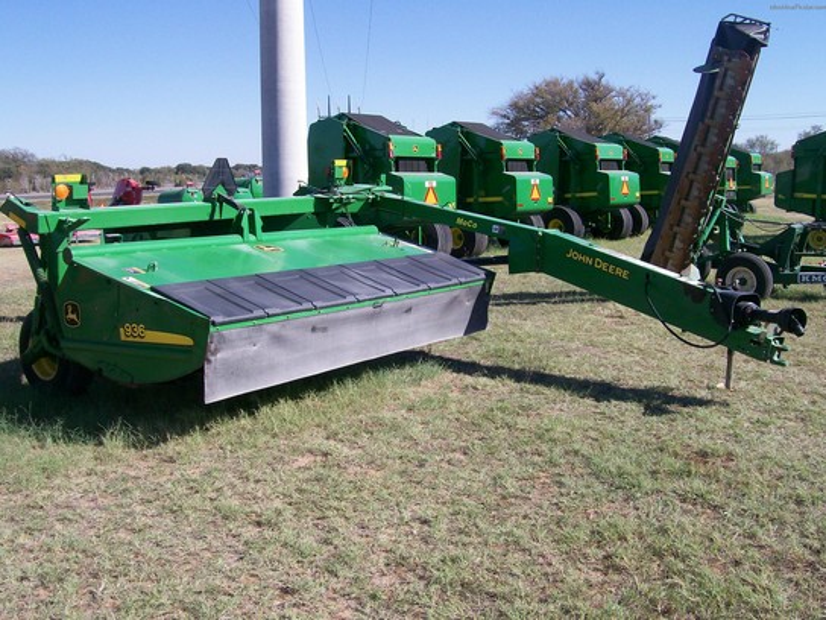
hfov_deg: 51.4
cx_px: 413
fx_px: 859
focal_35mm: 36
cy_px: 310
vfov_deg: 39.7
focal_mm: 6
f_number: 4.8
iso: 80
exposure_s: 1/489
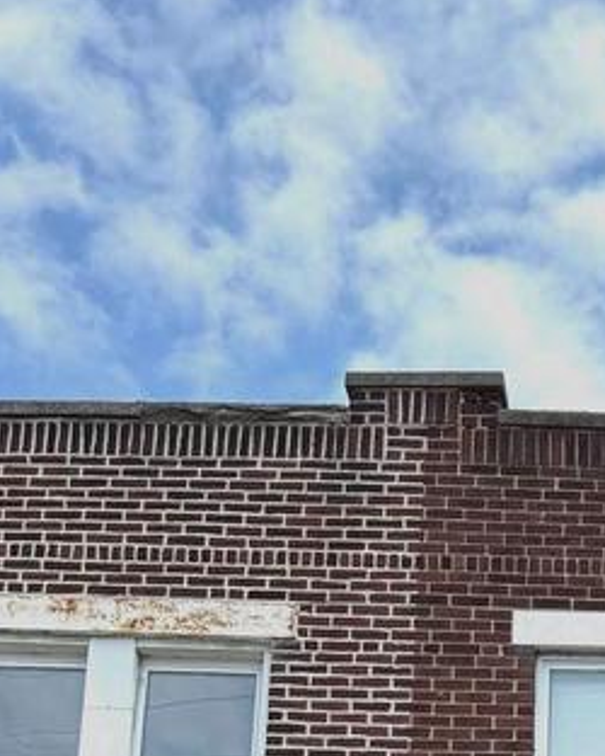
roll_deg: +1.2
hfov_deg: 17.4
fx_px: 1811
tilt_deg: +16.8
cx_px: 860
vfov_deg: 19.3
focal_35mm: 81
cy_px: 1250
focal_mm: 6.76
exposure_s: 1/5714
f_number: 1.78
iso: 100
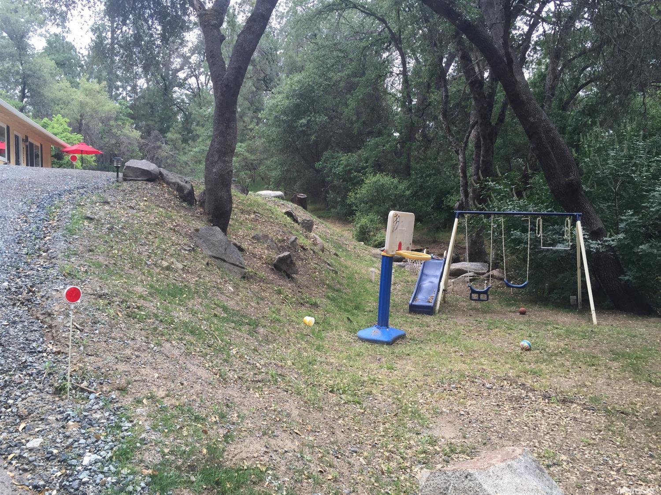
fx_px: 554
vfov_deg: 48.2
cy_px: 248
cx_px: 330
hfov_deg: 61.7
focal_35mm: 29
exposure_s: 1/384
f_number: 2.2
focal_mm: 4.15
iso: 32
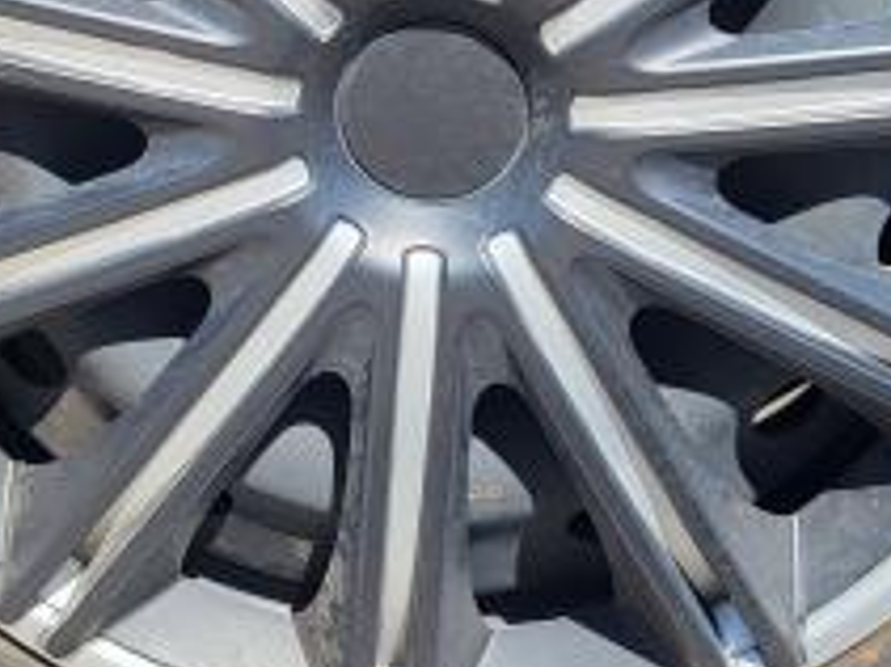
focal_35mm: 79
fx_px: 2032
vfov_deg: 18.1
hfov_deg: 24.7
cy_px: -13
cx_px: 338
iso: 40
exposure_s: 1/1053
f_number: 1.8
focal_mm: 5.4
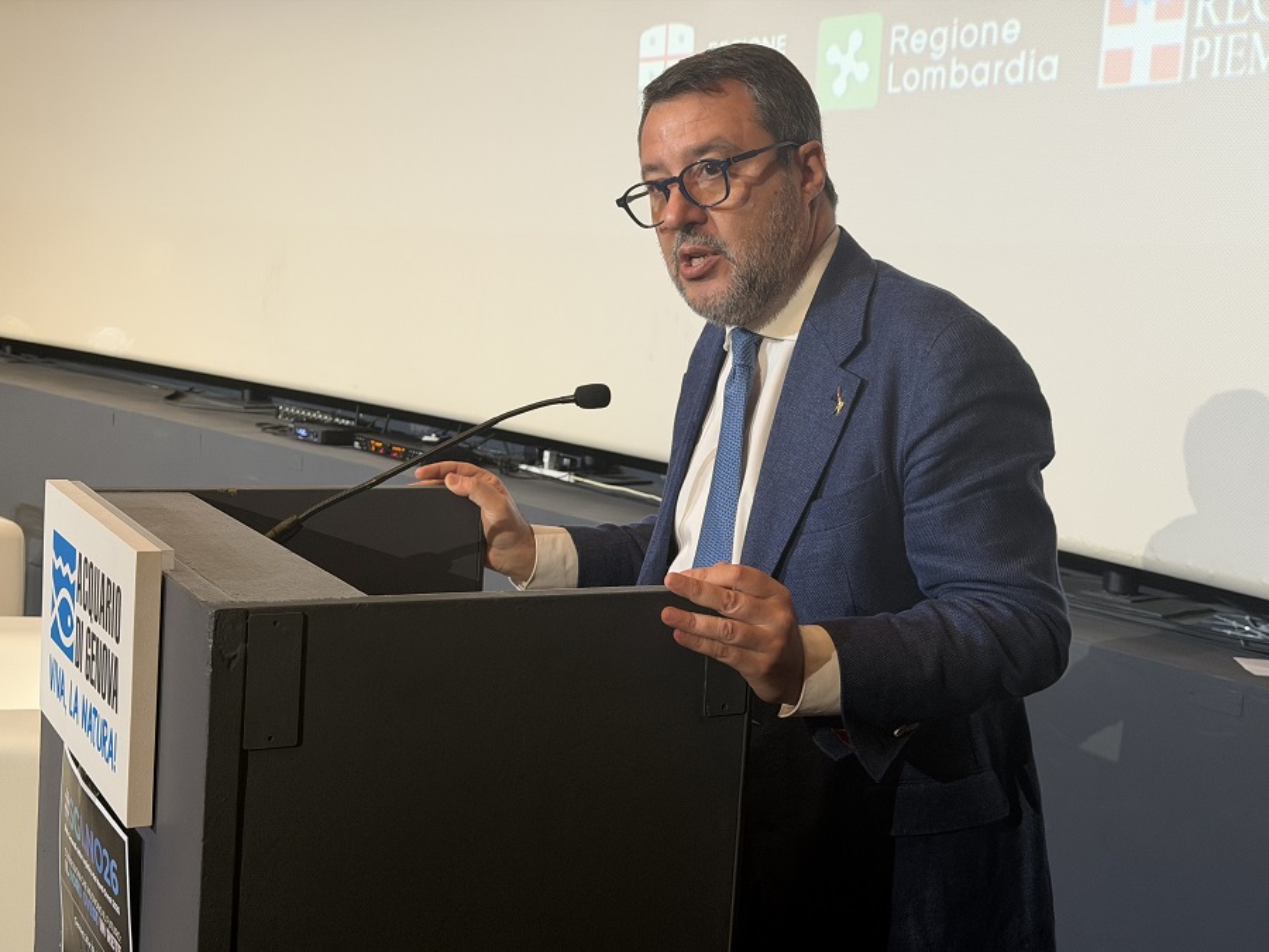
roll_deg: -3.0
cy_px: 476
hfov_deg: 39.7
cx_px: 634
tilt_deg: -7.8
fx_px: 1760
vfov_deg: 30.3
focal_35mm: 48
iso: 200
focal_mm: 6.76
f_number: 1.78
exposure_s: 1/50
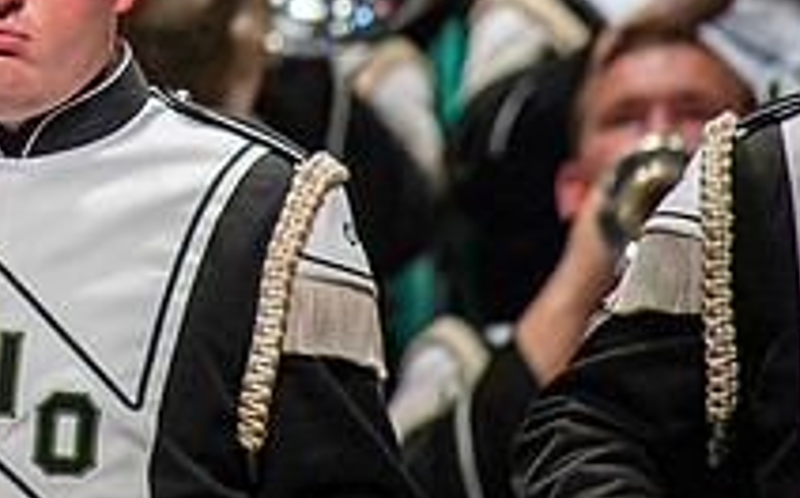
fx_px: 36437
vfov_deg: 0.8
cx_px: -283
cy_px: -177
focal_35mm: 1673
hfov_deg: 1.3
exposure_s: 1/400
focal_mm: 600
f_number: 5.6
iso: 5000
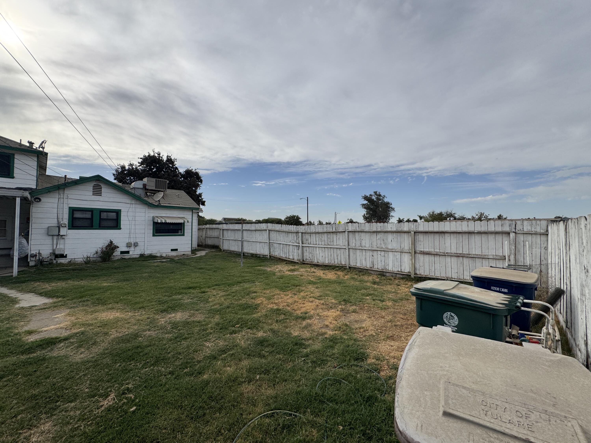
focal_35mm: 14
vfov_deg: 85.7
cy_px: 222
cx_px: 296
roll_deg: +0.6
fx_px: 239
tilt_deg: +0.6
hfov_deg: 102.1
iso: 50
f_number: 2.2
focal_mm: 2.22
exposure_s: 1/2342
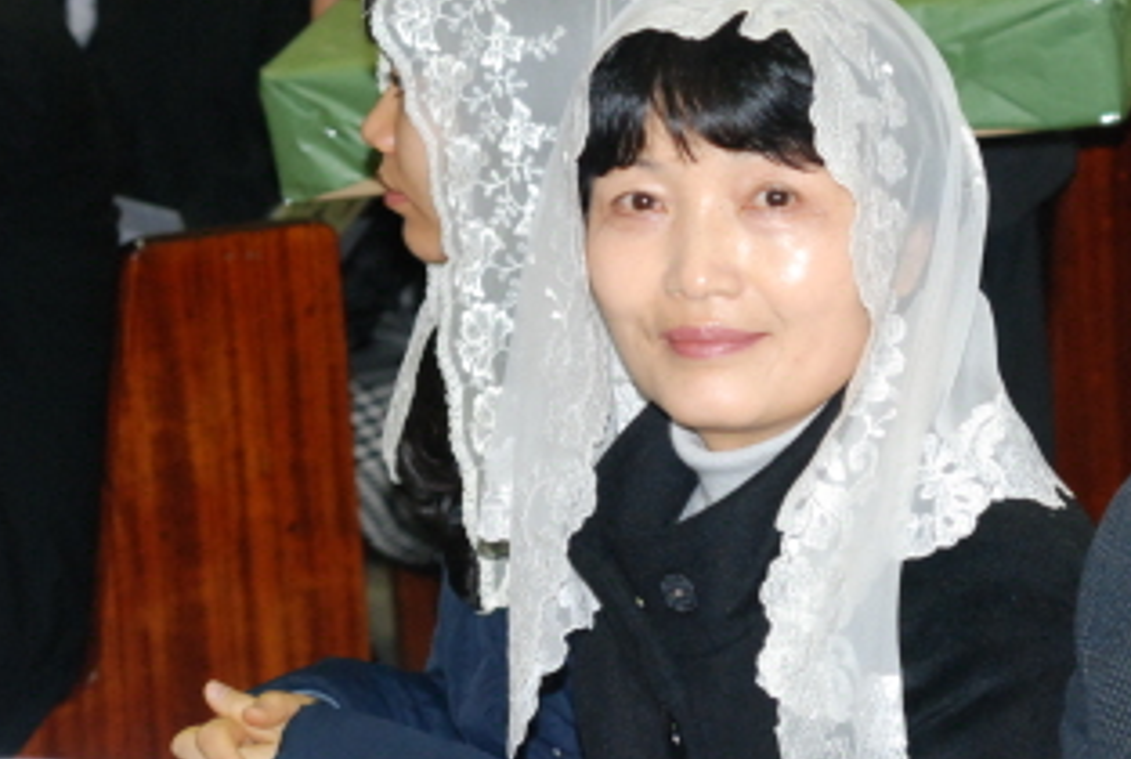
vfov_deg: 8.3
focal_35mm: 167
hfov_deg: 12.2
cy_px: 323
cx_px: 939
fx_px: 5257
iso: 800
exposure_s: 1/60
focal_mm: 58
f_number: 5
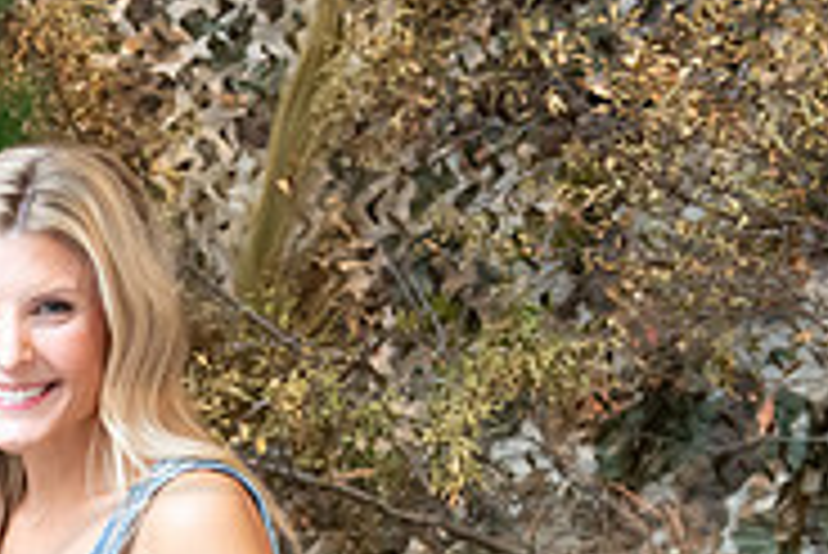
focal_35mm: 154
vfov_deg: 8.8
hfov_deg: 12.8
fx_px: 3545
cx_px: -302
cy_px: 678
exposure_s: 1/100
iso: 4000
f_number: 5.6
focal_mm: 48
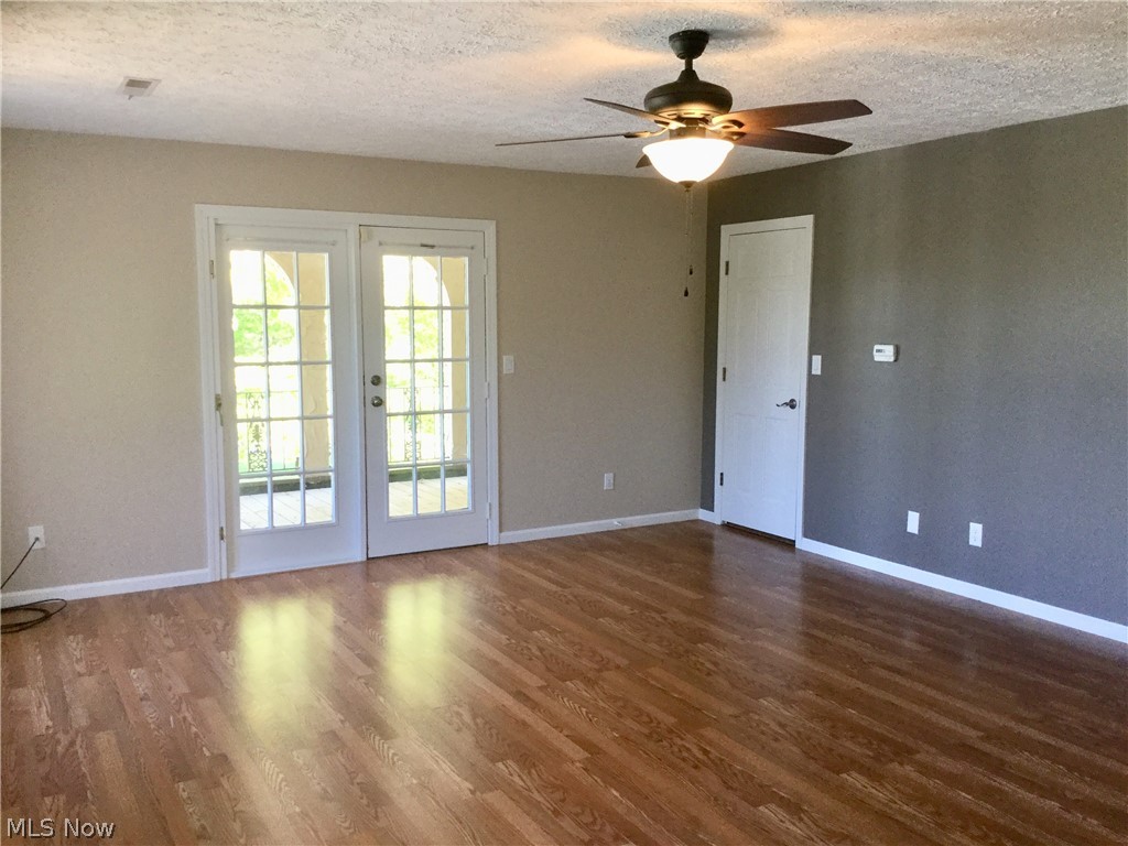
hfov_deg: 58.4
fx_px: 1010
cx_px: 564
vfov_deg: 45.4
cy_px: 423
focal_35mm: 31
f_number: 2.4
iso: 40
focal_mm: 3.3
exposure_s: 1/30
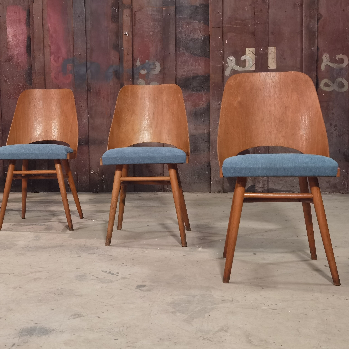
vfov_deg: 32.8
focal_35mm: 52
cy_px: 174
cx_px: 134
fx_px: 593
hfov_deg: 32.7
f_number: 1.9
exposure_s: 1/33.3
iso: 400
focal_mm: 6.71
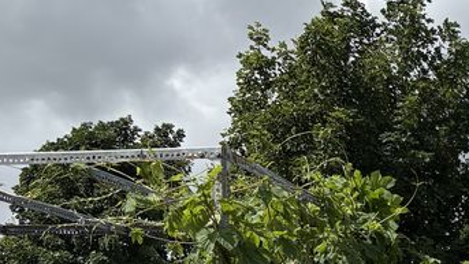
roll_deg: +0.5
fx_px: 1231
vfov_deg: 11.6
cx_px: 607
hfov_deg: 19.8
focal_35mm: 99
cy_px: 414
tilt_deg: +0.8
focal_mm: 5.96
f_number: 1.6
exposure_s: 1/4950
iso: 50
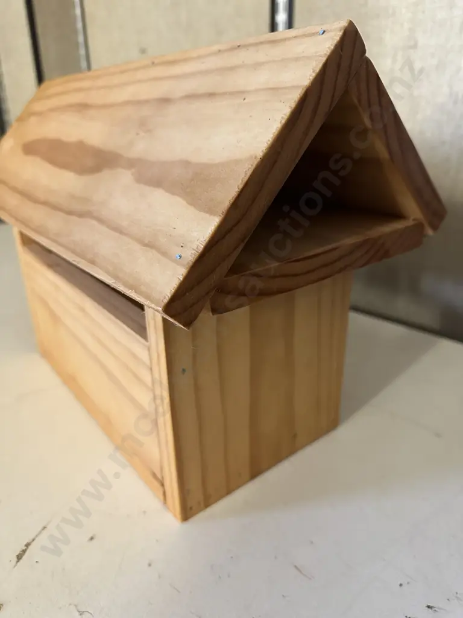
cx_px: 232
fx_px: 428
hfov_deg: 56.8
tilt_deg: -23.8
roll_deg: +1.1
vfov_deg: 71.6
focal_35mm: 24
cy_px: 309
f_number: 1.78
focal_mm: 6.86
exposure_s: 1/50
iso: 640
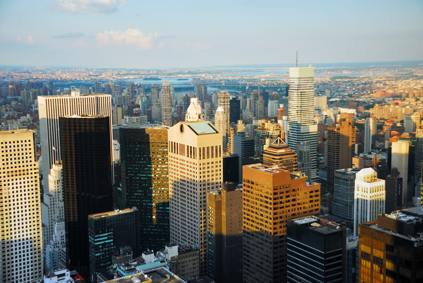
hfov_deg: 42.3
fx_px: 547
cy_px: 142
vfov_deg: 29.0
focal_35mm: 46
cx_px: 212
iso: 100
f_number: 4.2
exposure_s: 1/80
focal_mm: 31
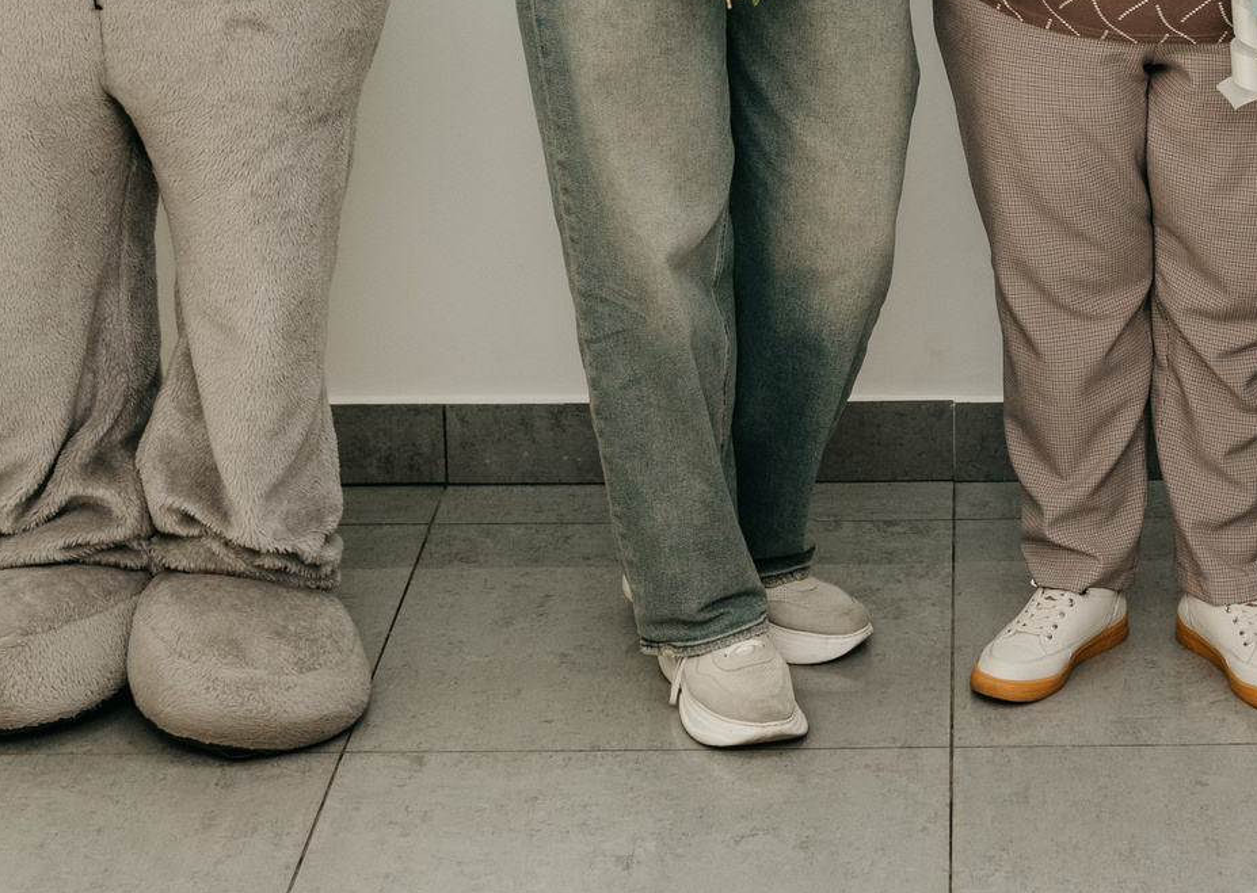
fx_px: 3600
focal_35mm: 101
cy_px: -278
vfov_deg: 13.6
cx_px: 990
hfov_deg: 19.6
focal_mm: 35
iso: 400
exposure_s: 1/160
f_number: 4.5
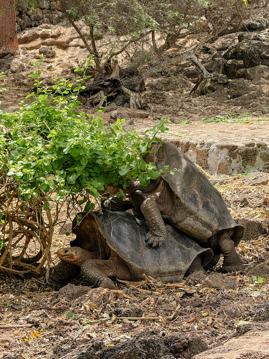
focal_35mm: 120
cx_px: 134
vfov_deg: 16.4
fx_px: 1243
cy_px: 180
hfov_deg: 12.3
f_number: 2.8
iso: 50
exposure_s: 1/400
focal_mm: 15.66
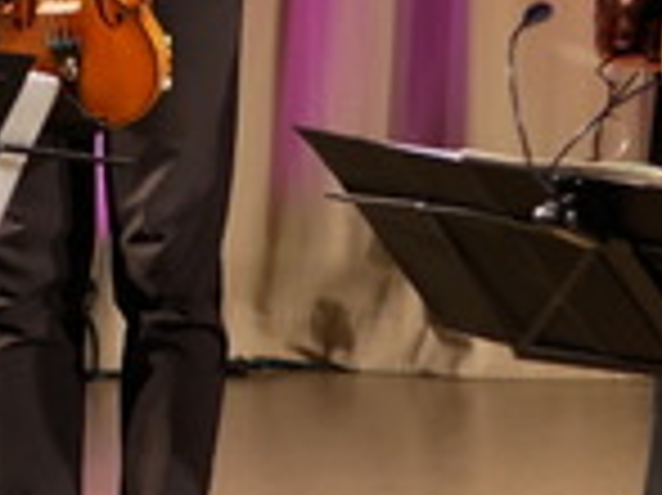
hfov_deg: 9.1
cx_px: 576
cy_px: -119
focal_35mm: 218
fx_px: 4166
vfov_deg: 6.8
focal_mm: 25
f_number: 1.7
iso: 500
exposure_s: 1/60
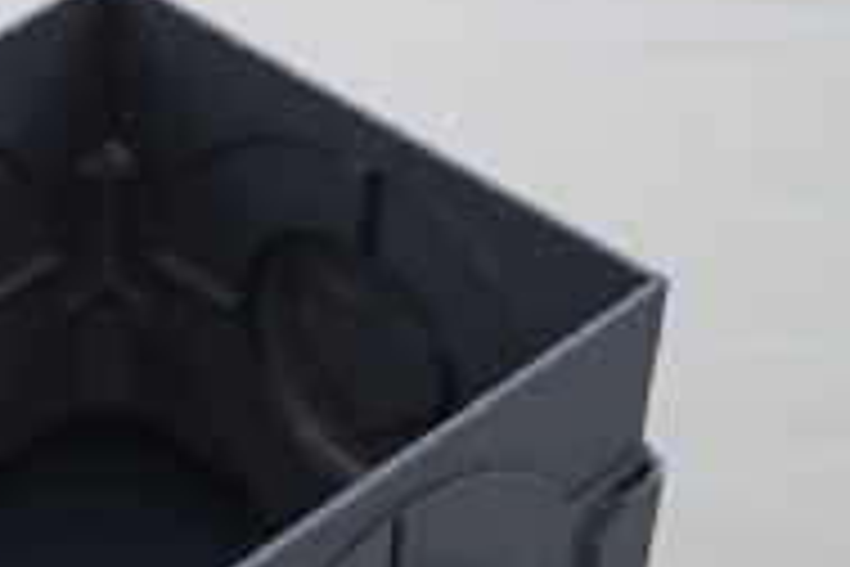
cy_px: 760
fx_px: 3447
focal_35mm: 146
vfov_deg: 9.2
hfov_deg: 13.5
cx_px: -310
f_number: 4.5
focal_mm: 30
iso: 800
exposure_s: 1/160
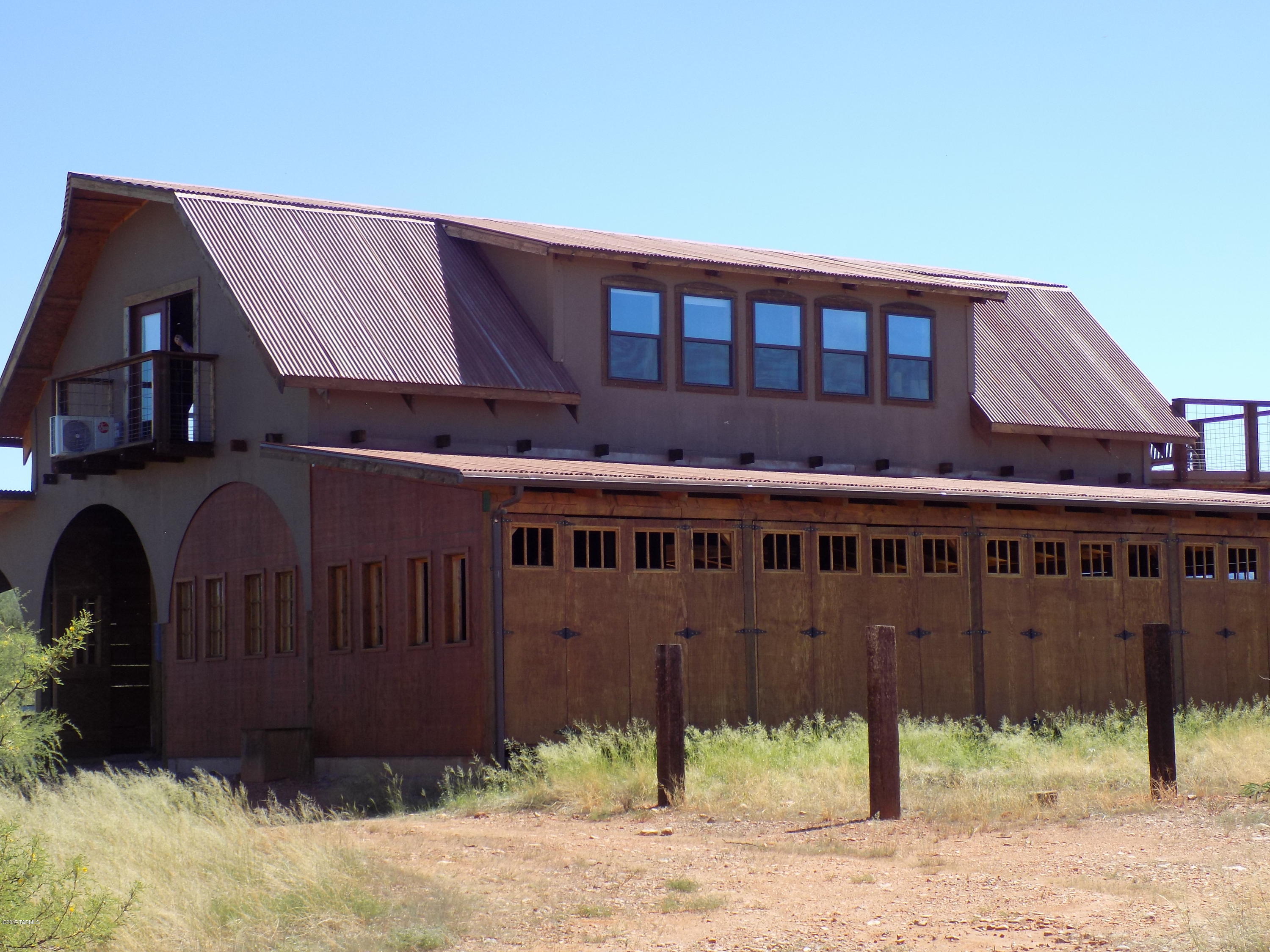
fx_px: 2568
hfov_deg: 27.8
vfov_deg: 21.0
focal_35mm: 70
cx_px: 635
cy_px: 476
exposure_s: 1/320
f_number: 4.2
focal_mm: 12.5
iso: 80
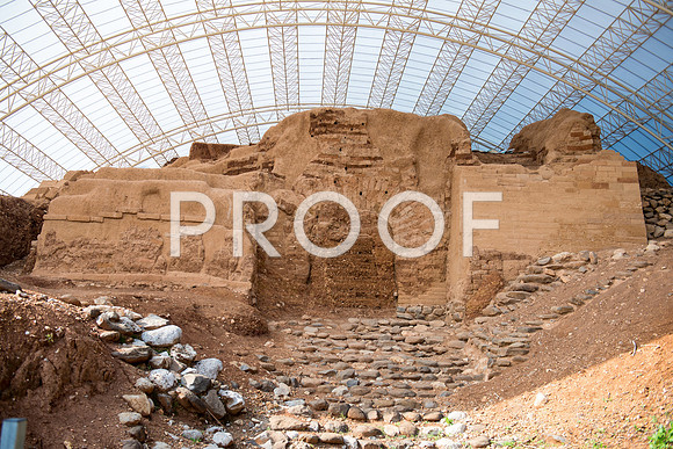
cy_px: 224
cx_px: 336
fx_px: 654
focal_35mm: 35
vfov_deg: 37.9
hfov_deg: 54.4
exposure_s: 1/640
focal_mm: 35
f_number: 2.8
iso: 100
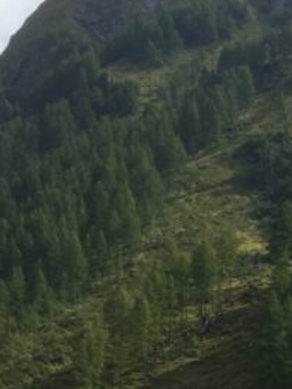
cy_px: 576
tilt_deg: +2.2
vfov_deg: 15.9
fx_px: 1282
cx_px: 259
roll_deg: -3.7
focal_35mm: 114
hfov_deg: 12.9
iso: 32
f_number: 2.2
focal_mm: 4.15
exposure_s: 1/1319
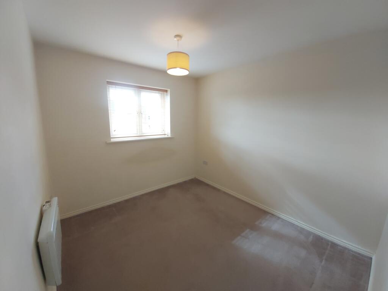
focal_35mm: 12
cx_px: 194
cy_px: 146
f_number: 2.2
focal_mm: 1.42
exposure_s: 1/50
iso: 100
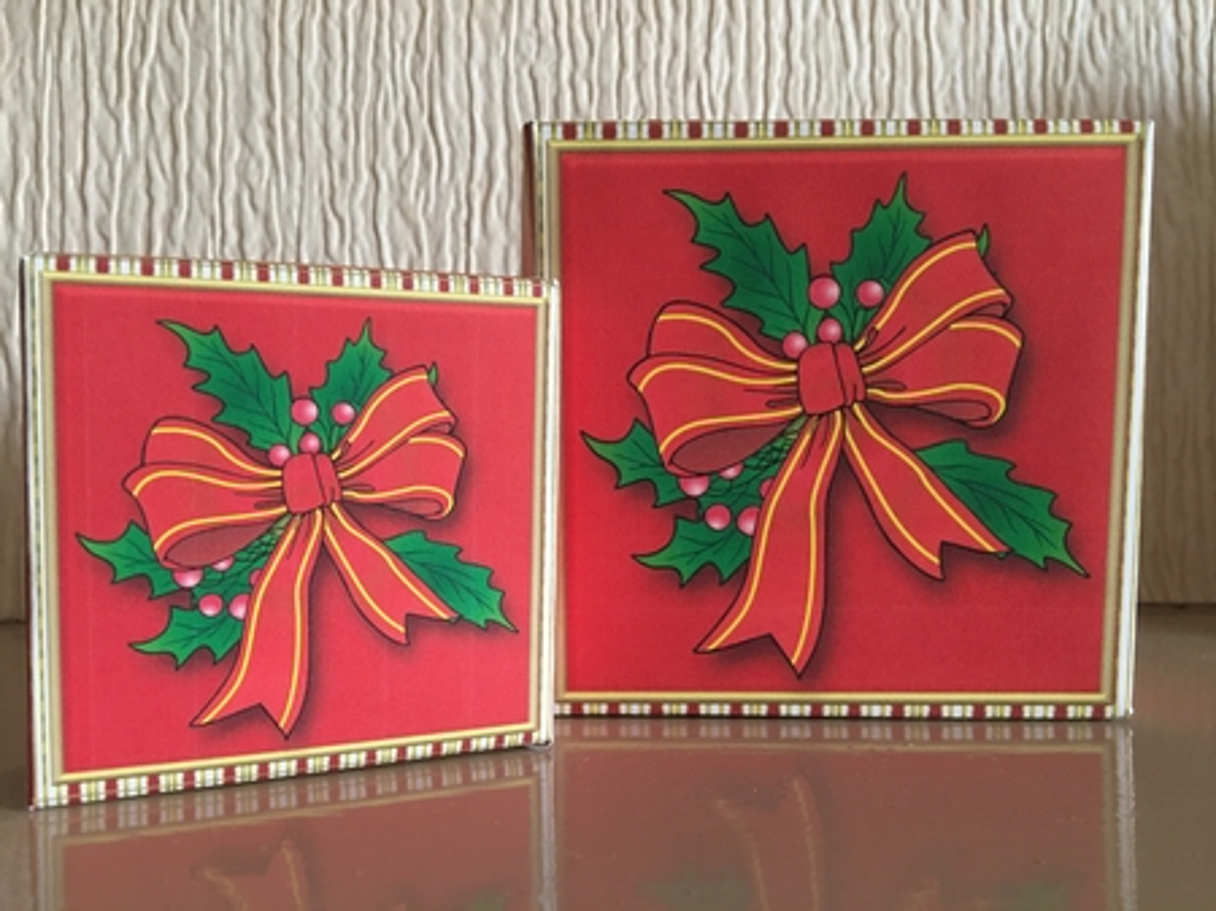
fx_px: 1018
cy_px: 456
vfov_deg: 48.2
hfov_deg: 61.7
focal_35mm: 29
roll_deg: +0.5
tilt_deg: +1.3
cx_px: 608
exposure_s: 1/33
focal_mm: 4.15
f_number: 2.2
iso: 125
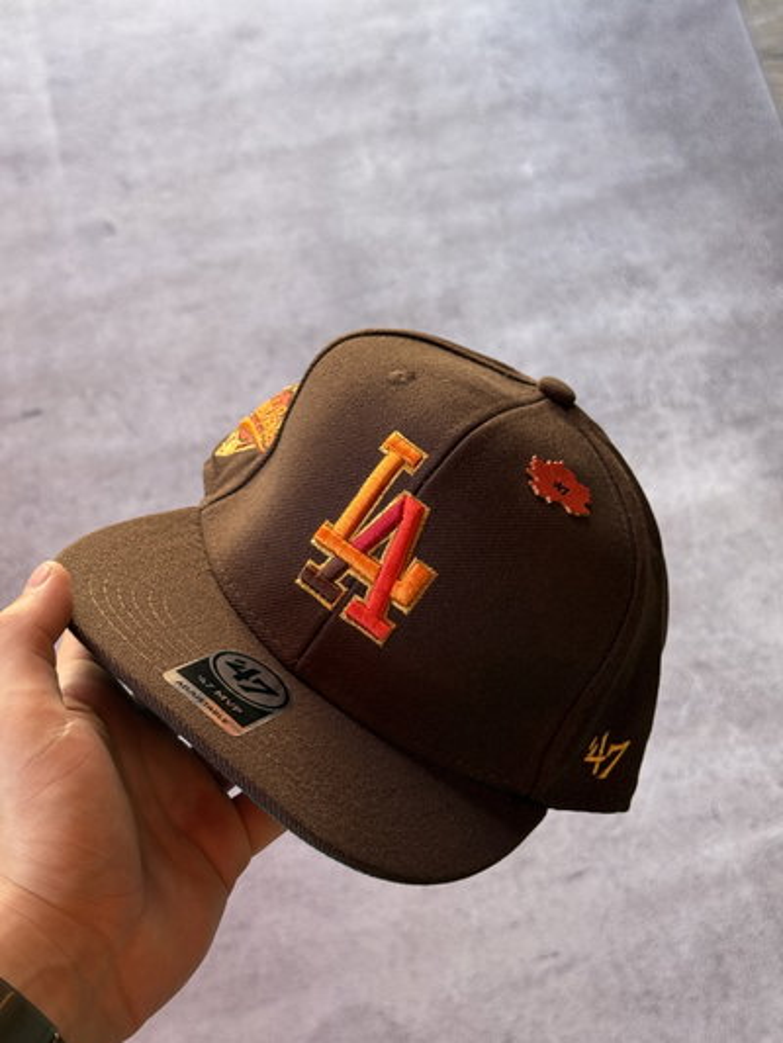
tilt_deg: -71.3
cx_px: 392
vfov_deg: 39.6
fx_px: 1447
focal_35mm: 48
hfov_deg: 30.3
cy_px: 522
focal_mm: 6.76
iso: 100
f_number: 1.78
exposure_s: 1/155
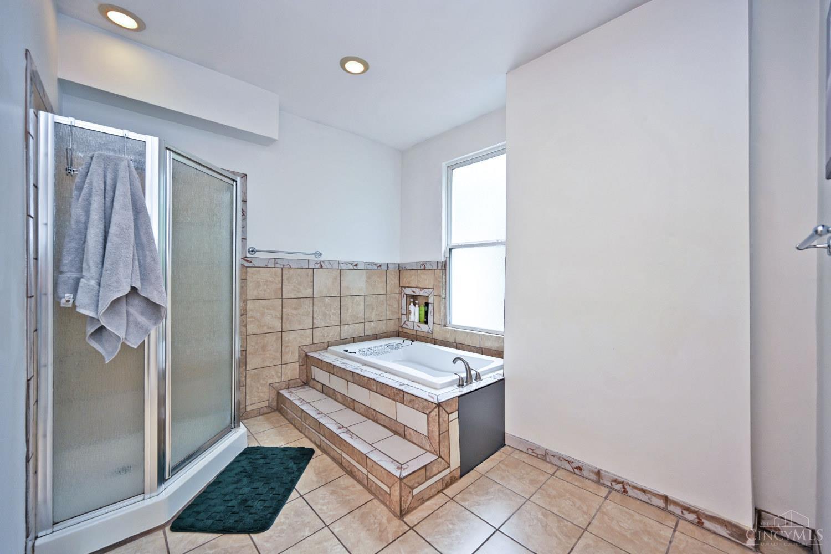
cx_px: 416
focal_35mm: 14
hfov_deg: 104.3
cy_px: 277
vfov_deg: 81.2
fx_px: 323
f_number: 4.5
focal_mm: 14
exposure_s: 1/80
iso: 200
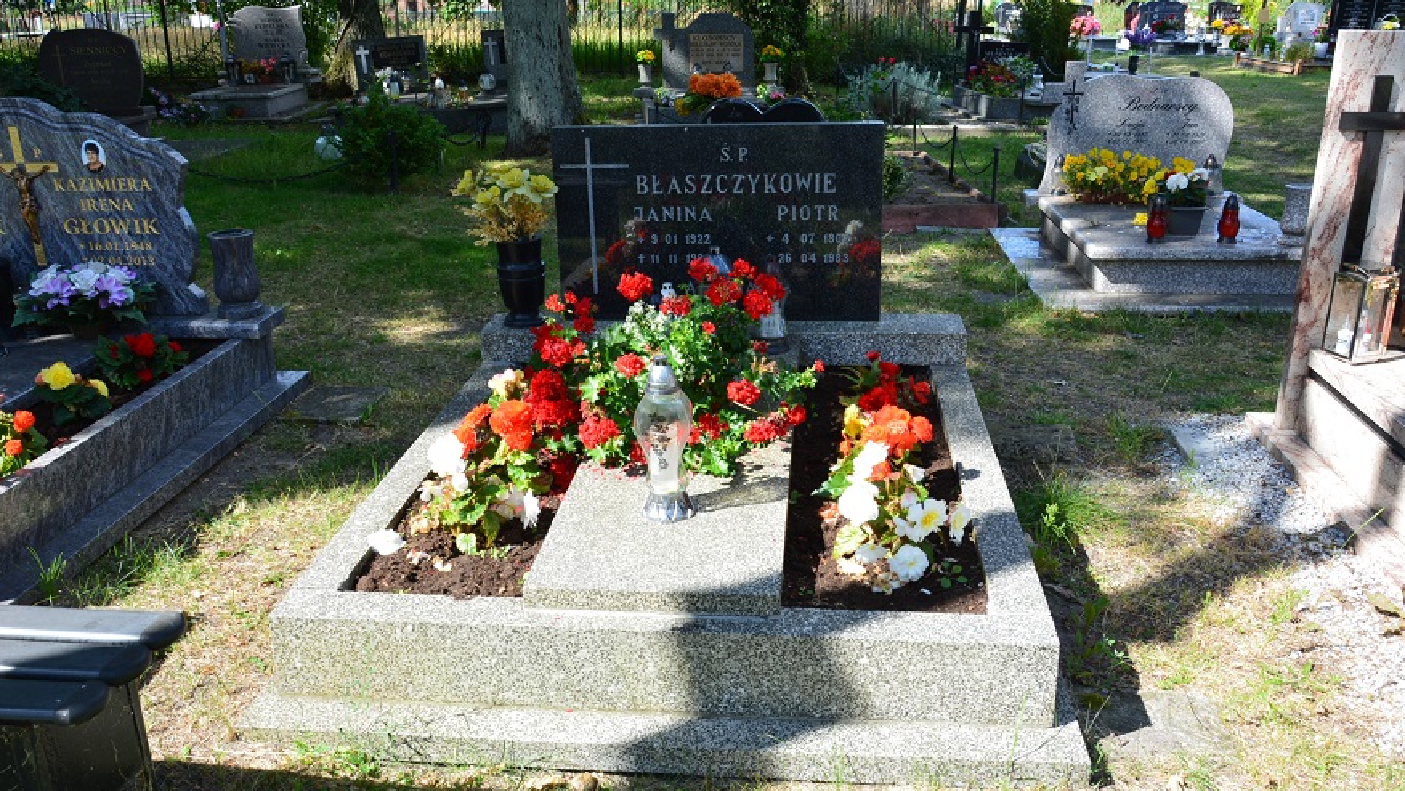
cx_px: 717
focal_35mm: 29
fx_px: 1081
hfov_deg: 66.1
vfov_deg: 40.2
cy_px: 398
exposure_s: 1/80
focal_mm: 18
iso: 200
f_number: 10
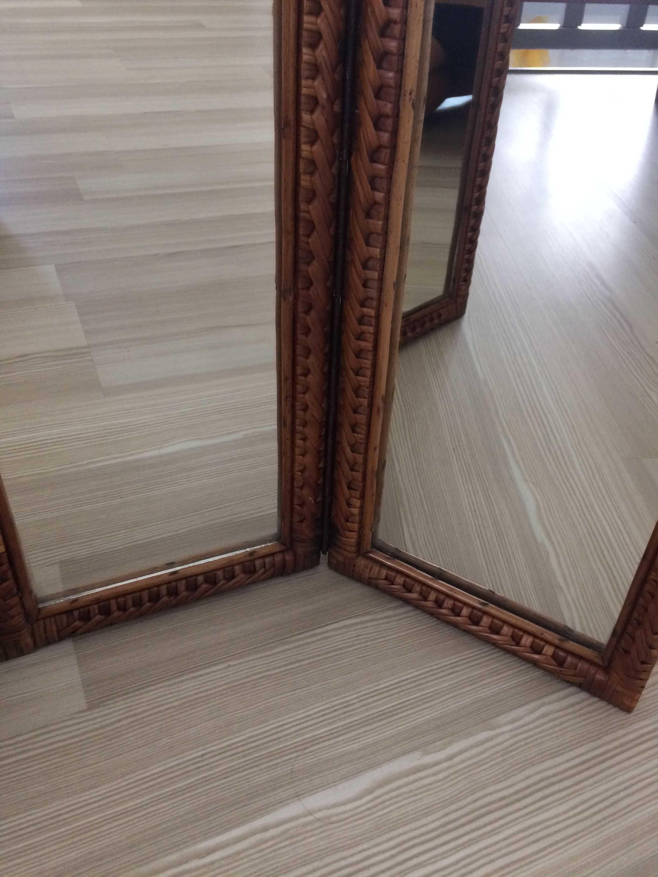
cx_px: 329
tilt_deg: -36.4
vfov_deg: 61.7
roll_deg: -1.0
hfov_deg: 48.2
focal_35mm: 29
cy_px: 438
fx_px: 735
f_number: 2.2
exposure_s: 1/33
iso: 250
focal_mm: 4.15
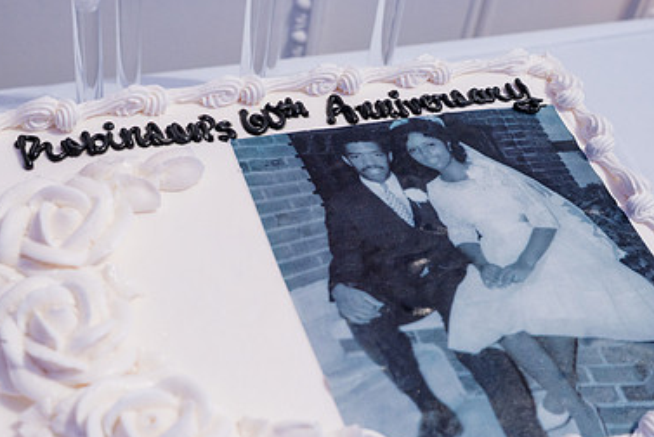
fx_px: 1145
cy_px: 308
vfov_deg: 21.5
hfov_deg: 31.9
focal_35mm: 63
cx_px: 298
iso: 3200
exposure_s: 1/250
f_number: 5.6
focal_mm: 41
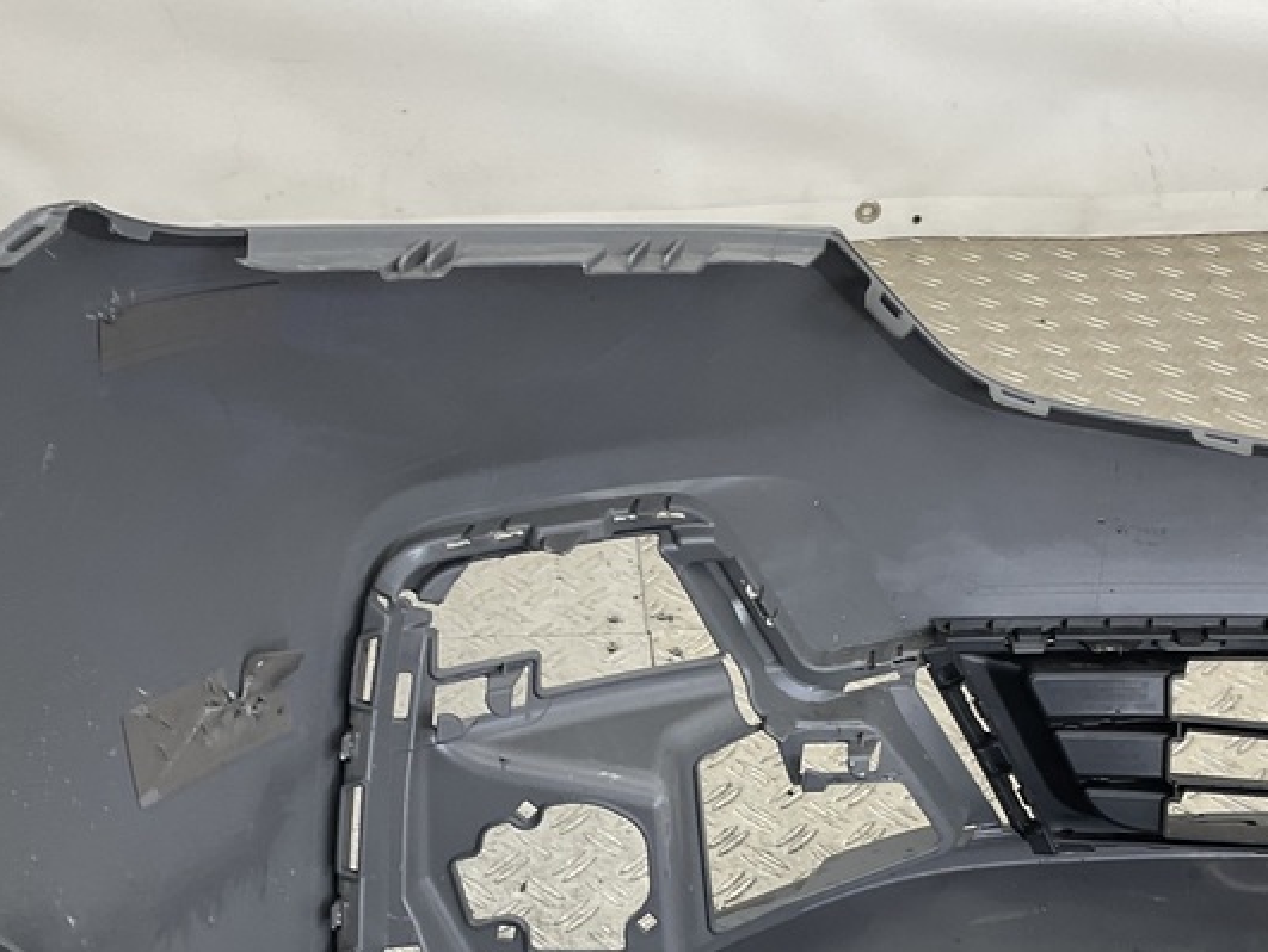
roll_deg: -3.5
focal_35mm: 55
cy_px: 749
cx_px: 578
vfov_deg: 26.2
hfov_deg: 34.9
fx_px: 2016
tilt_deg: -41.9
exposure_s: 1/120
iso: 40
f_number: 1.8
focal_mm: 3
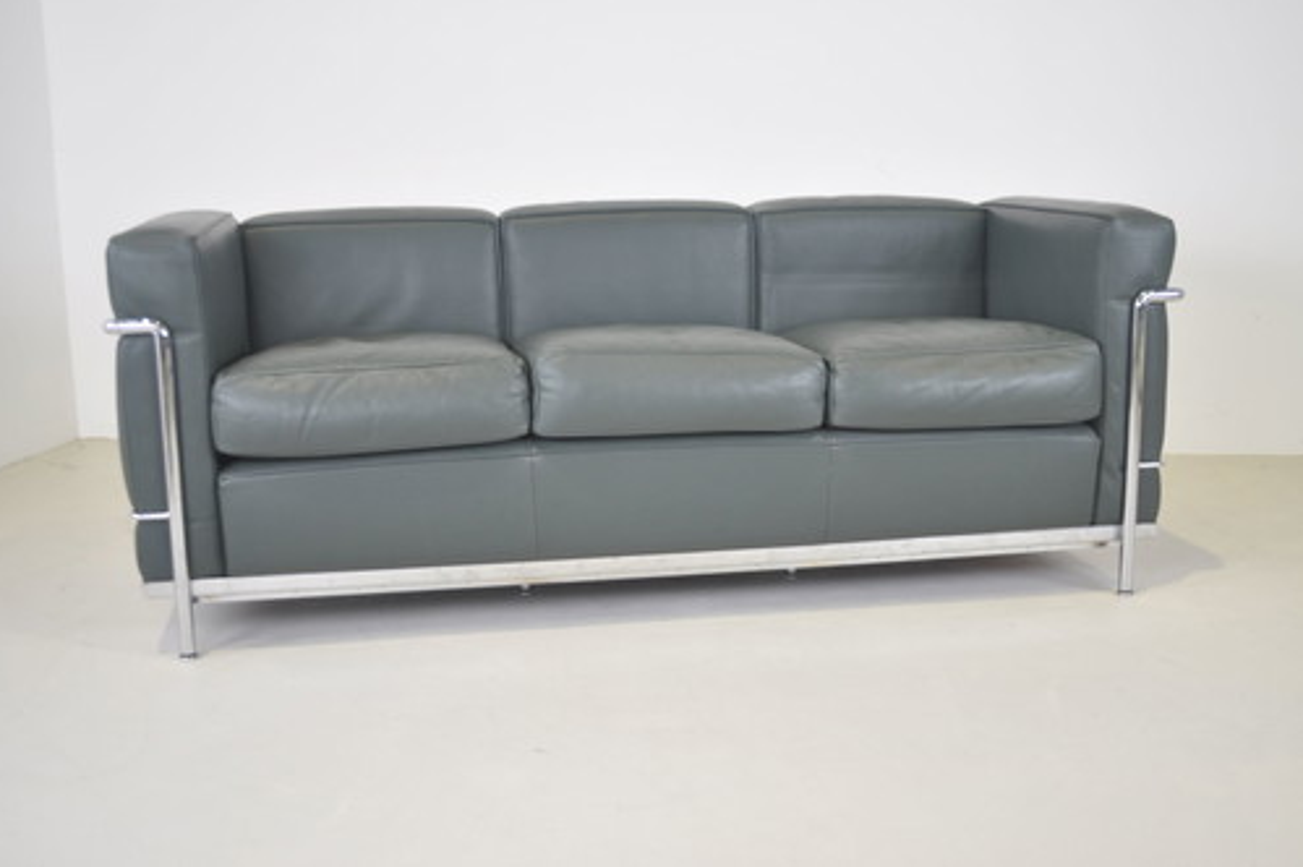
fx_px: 1447
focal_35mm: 40
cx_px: 650
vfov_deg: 33.4
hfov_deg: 48.5
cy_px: 426
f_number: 10
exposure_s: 1/25
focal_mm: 26
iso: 250
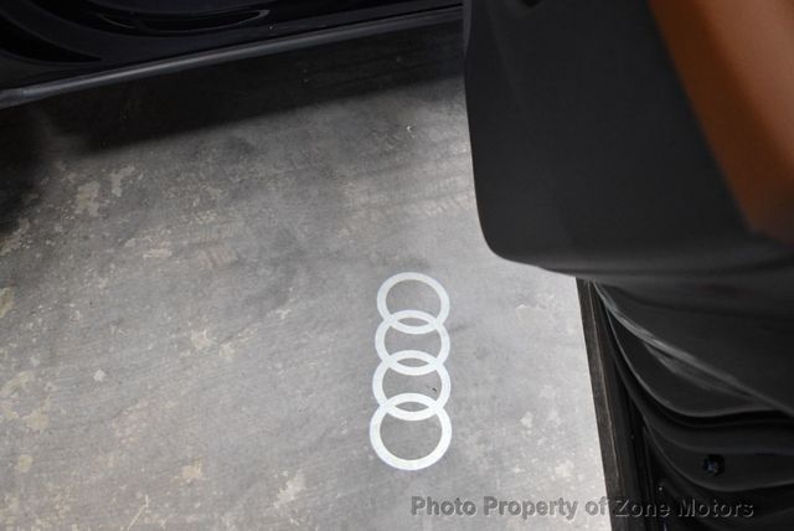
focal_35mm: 36
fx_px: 795
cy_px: 266
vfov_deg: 36.9
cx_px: 397
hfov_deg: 53.1
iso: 2500
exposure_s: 1/125
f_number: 3.5
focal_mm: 18
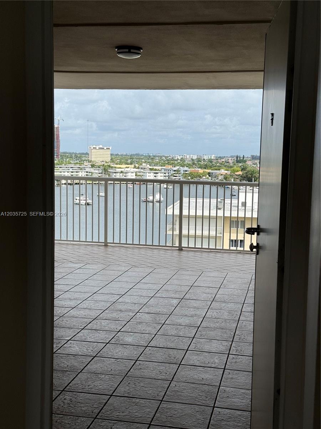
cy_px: 214
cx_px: 160
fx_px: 593
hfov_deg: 30.3
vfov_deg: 39.7
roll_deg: -1.7
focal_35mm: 48
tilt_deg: -5.3
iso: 64
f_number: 1.78
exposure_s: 1/4878
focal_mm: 6.76
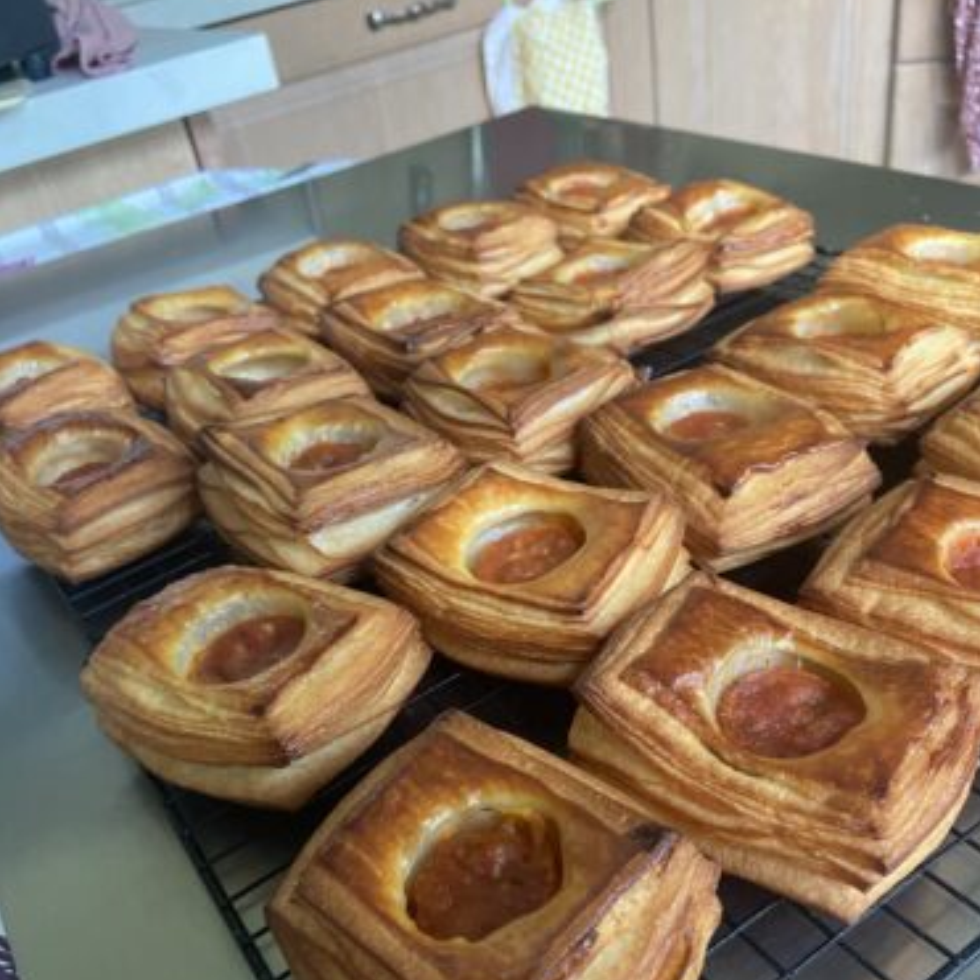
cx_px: 490
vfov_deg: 52.0
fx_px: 993
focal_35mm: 31
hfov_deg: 52.5
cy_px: 615
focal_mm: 4.25
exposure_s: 1/60
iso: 250
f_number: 1.8
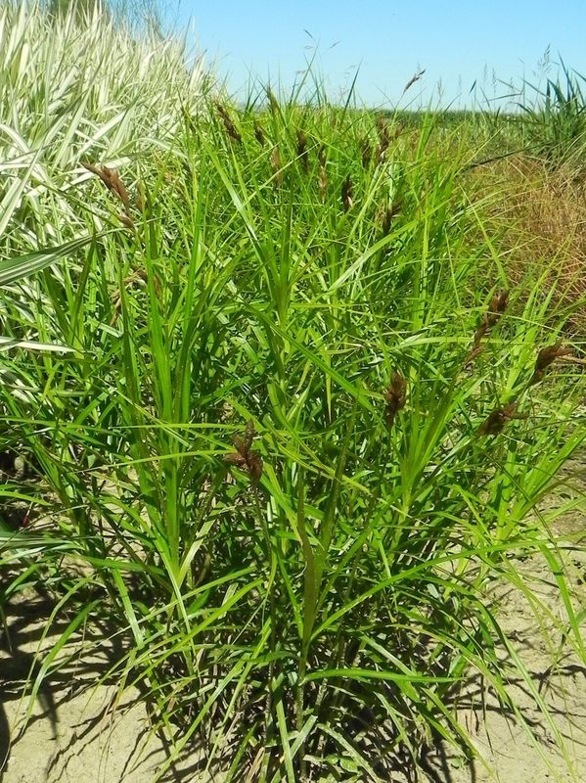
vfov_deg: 61.7
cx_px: 293
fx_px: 655
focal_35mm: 29
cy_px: 392
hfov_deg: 48.2
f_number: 7.1
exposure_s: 1/420
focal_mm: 5.2
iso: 160
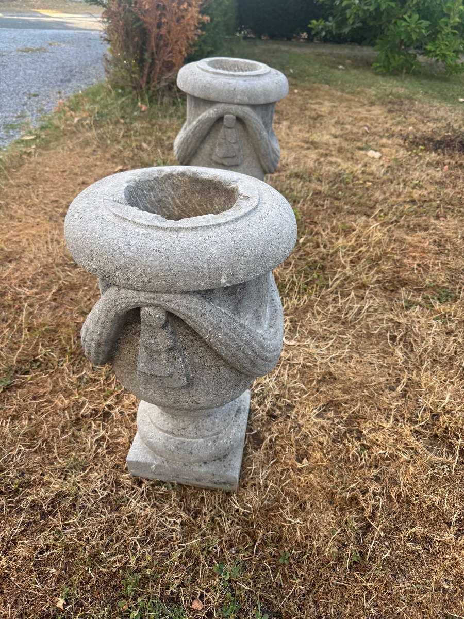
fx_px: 429
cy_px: 310
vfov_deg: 71.6
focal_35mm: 24
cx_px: 232
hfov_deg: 56.8
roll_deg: -2.4
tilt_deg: -34.8
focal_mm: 6.76
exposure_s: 1/315
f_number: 1.78
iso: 80
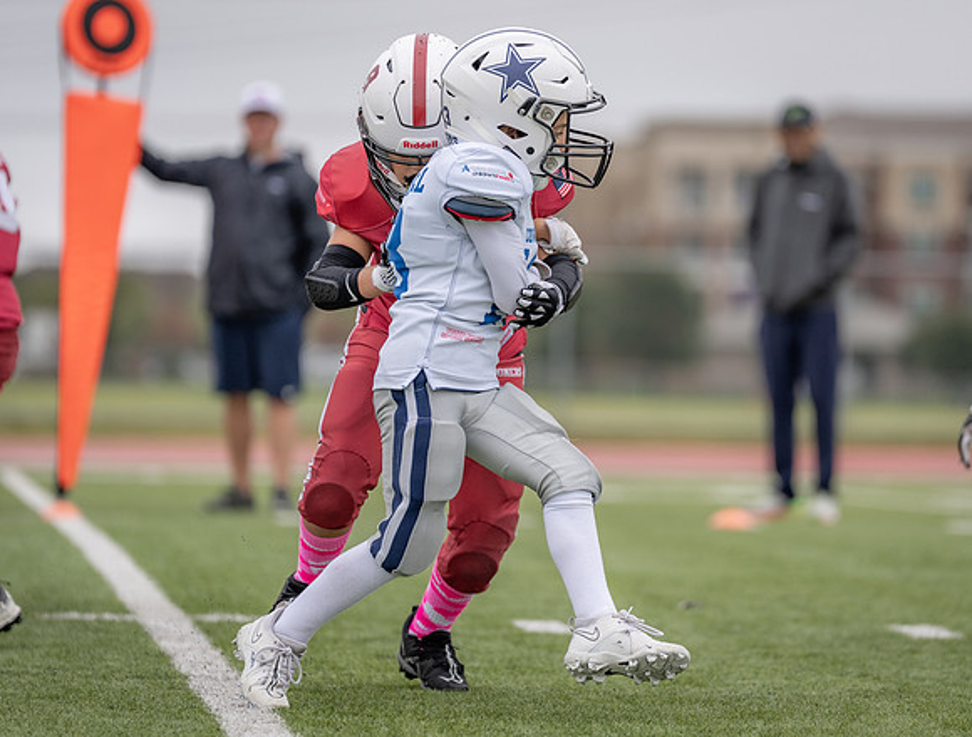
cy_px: 328
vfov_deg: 5.4
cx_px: 551
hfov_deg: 7.1
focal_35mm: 277
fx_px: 7804
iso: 200
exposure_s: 1/1250
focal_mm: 200
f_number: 2.8
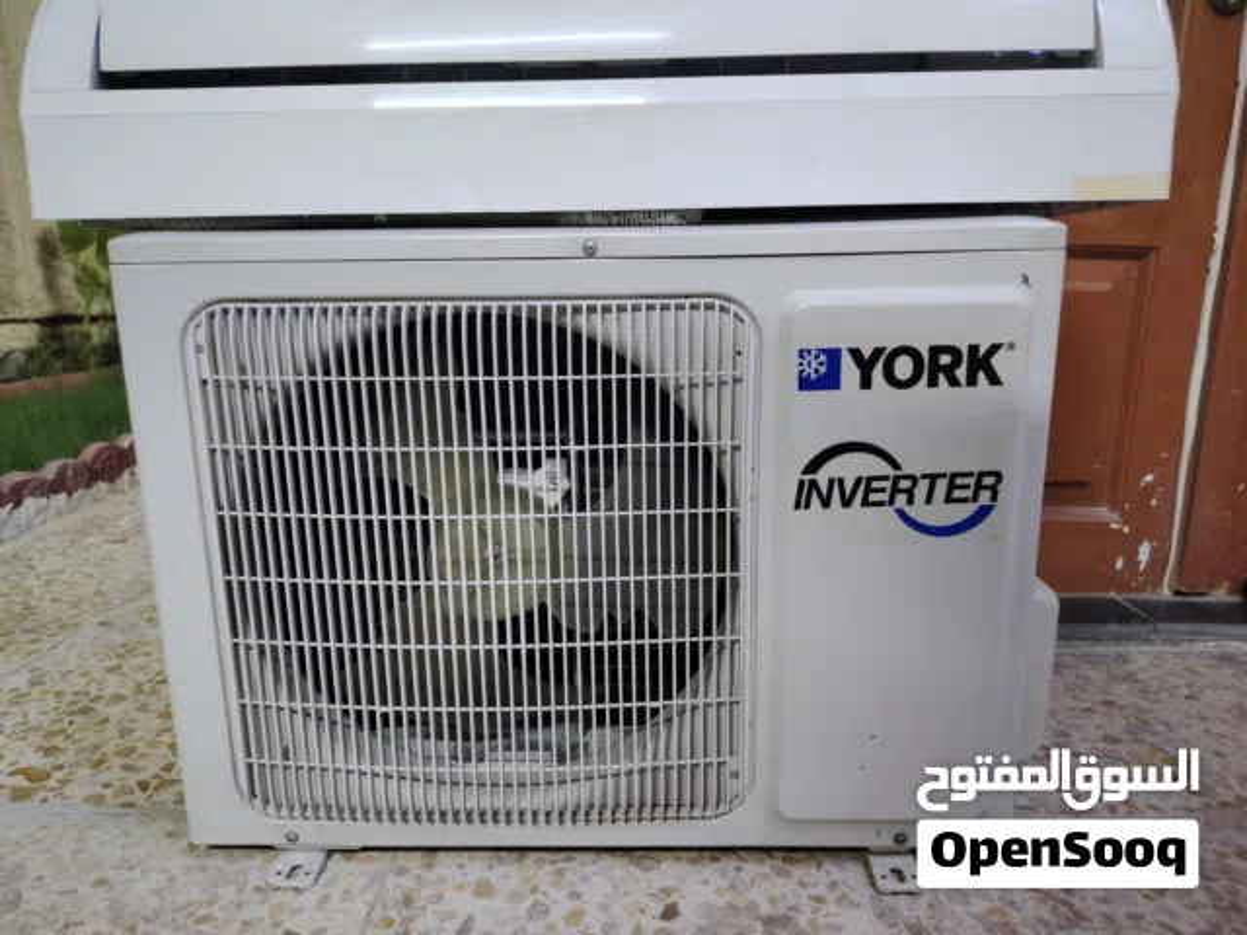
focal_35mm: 24
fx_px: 865
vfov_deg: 56.8
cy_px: 468
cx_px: 624
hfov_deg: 71.6
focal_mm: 5.25
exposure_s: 1/33.3
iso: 931
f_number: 1.75
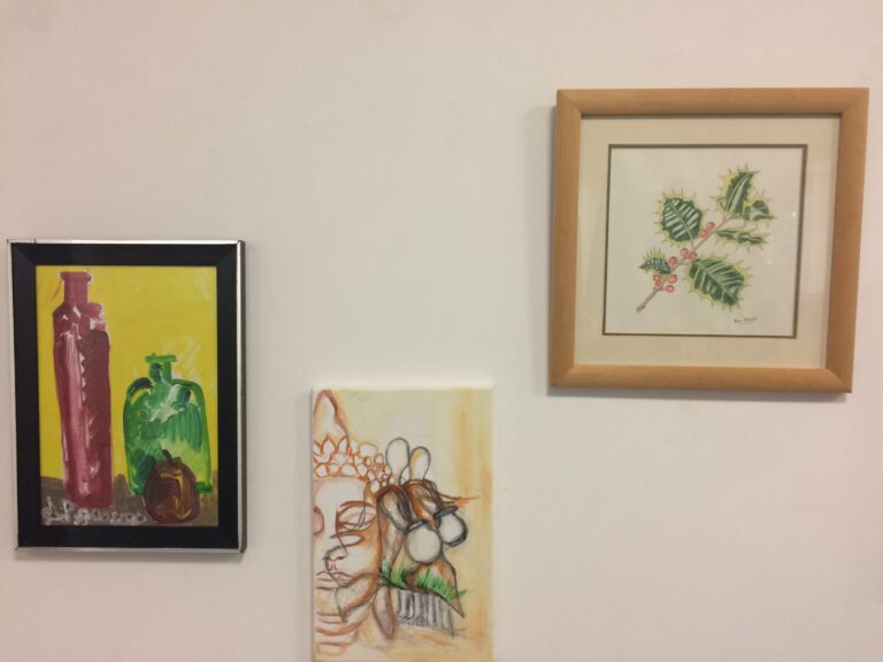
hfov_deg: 61.7
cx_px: 442
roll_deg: -0.4
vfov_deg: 48.2
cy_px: 331
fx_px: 740
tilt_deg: -4.4
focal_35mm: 29
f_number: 2.2
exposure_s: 1/33
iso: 100
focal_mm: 4.15
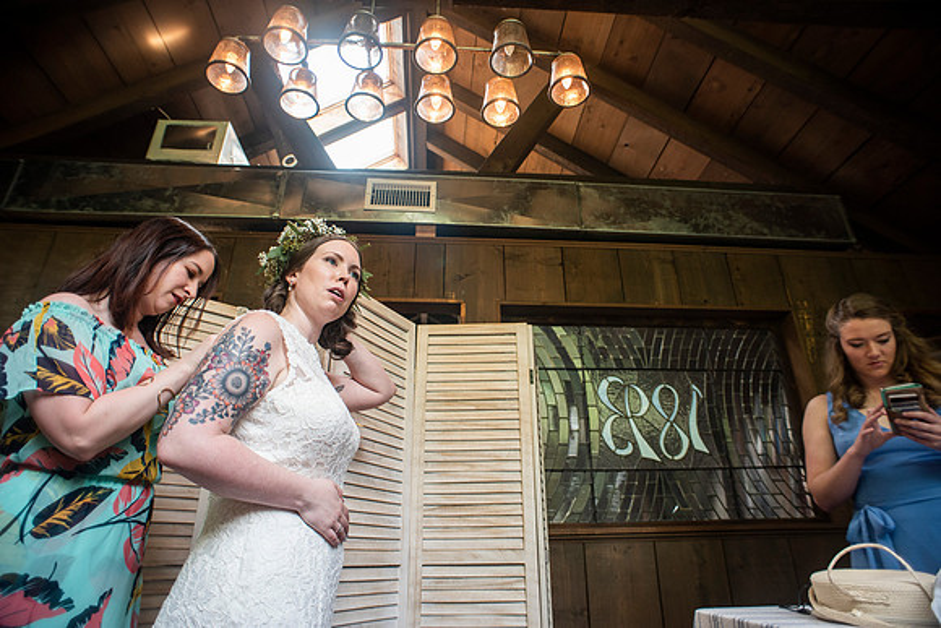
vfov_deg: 62.0
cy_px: 314
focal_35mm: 20
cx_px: 470
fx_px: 523
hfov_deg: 84.0
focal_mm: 20
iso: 800
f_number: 2.8
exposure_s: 1/200
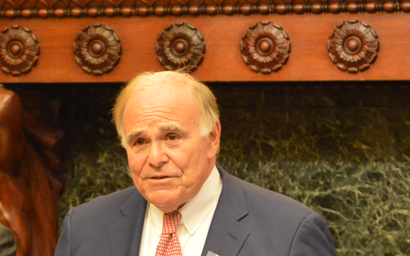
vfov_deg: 5.2
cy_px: 238
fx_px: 2793
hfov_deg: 8.3
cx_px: -9
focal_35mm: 250
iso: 3200
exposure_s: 1/15
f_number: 4
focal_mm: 70
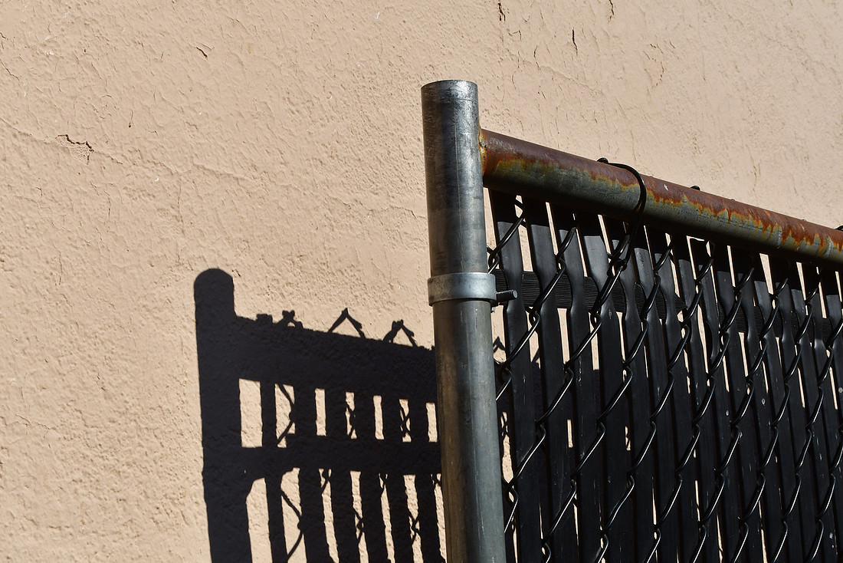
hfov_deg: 30.5
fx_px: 1546
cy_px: 282
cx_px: 422
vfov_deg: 20.6
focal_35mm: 66
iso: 200
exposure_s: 1/400
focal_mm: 44
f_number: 11
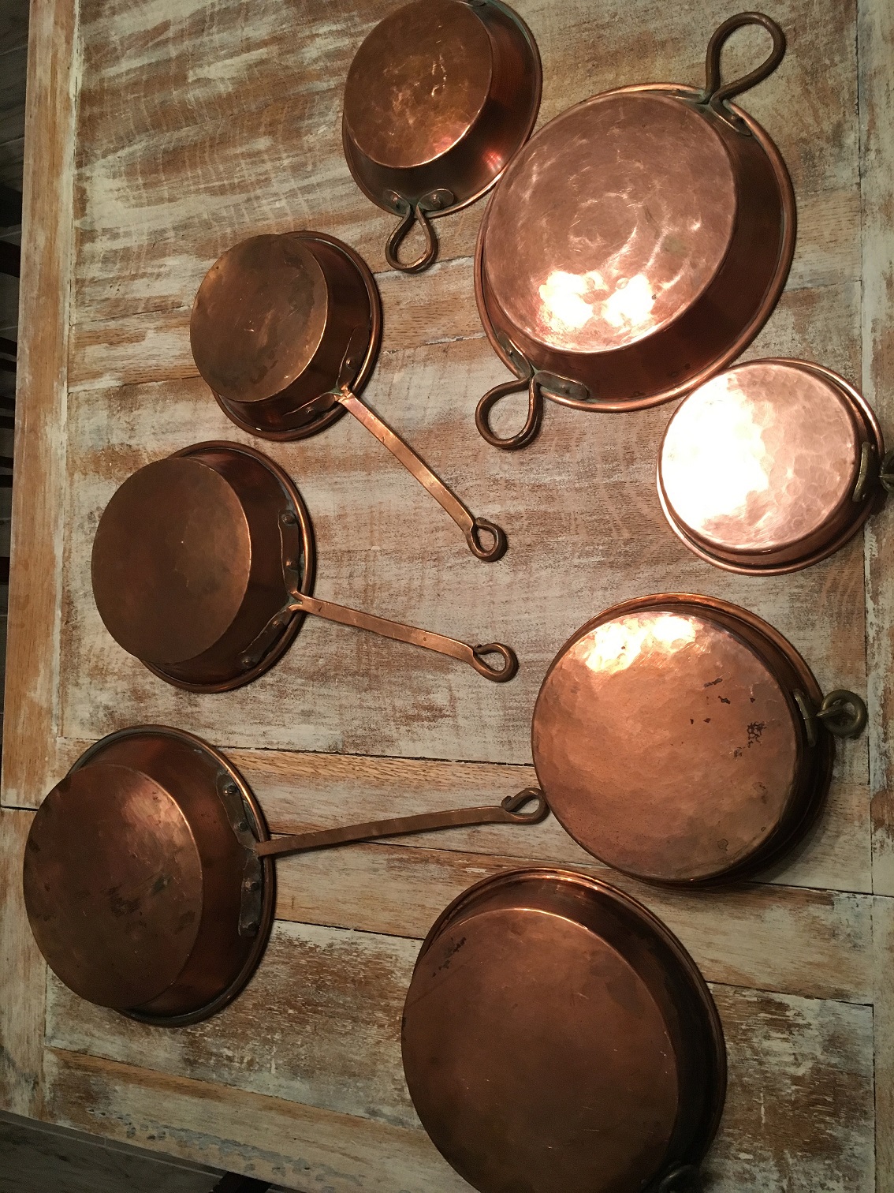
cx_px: 447
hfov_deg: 48.2
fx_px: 999
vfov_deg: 61.7
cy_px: 596
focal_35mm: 29
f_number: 2.2
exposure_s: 1/30
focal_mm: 4.15
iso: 125
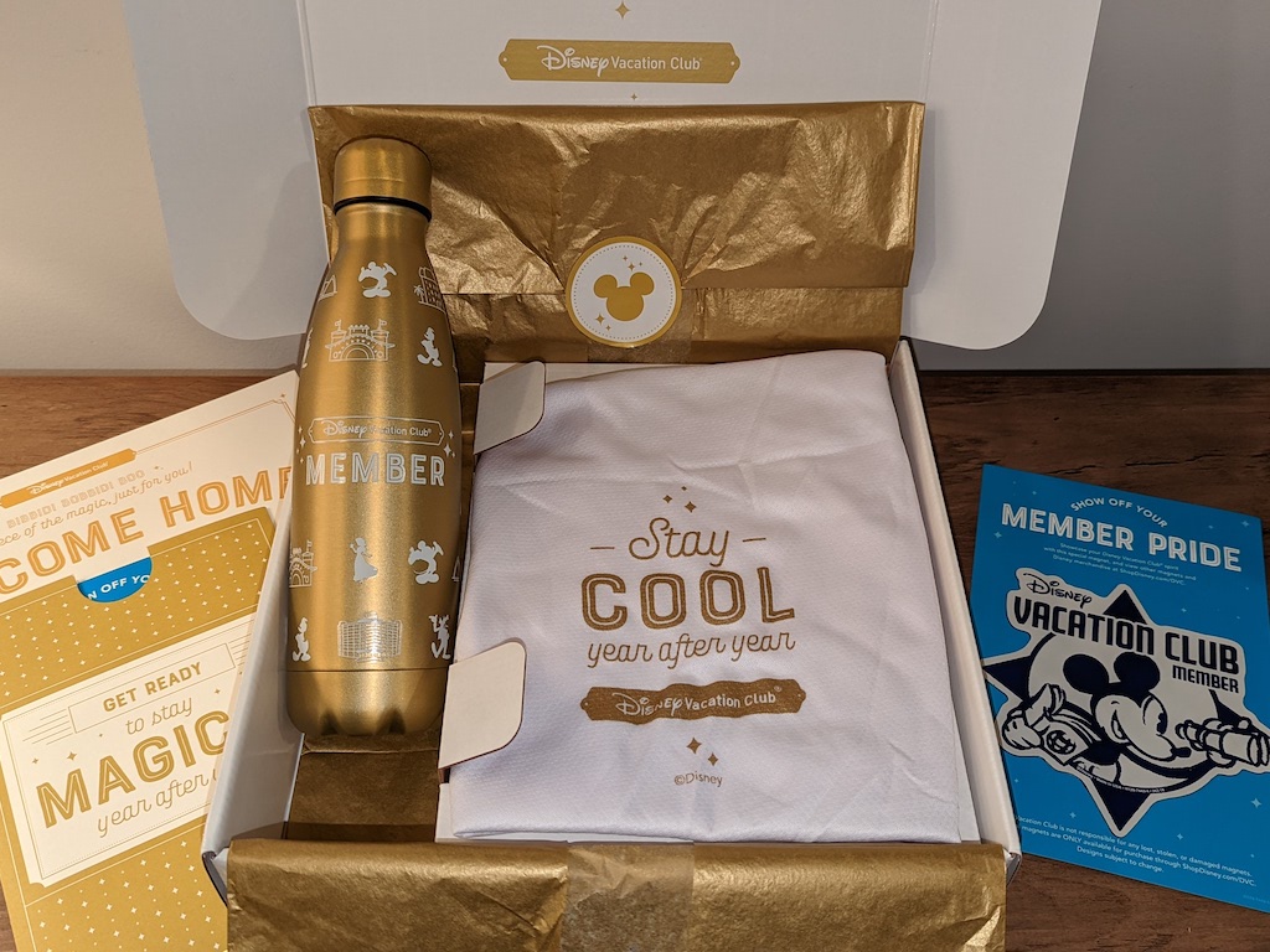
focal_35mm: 24
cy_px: 476
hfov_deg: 71.6
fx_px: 881
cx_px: 635
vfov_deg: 56.8
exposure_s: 1/60
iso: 131
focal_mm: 6.81
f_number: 1.85
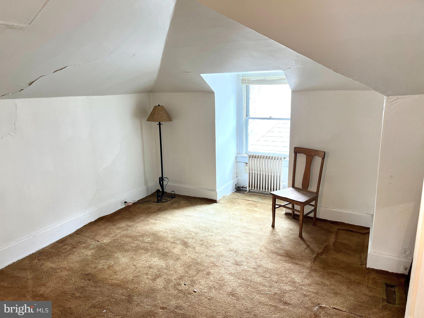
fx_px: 318
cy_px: 159
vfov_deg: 53.1
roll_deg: +1.5
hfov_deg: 67.3
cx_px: 212
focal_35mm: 26
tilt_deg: -13.8
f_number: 1.5
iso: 100
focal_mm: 5.7
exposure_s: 1/120
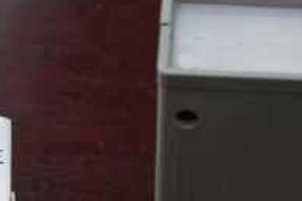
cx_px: 25
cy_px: 192
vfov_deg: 3.9
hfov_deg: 5.9
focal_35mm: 349
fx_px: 2921
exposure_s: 1/13
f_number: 5.3
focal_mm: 75
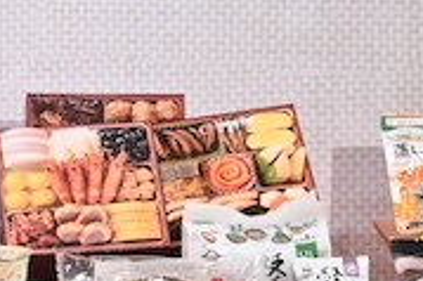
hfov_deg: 6.0
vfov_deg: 4.1
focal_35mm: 336
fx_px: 3944
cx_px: -314
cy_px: 65
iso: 6400
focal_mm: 60
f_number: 8
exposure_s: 1/160
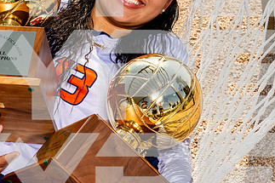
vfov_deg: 11.9
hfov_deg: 17.7
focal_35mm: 115
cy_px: 75
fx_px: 878
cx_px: 82
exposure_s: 1/250
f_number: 10
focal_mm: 64
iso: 100
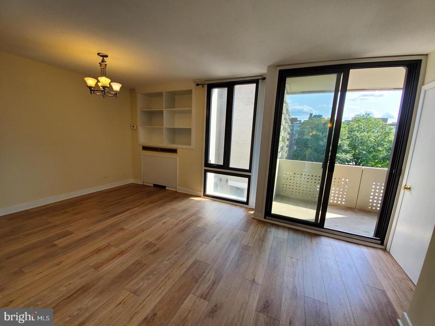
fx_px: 163
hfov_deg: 106.2
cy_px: 163
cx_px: 218
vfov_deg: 89.9
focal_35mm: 13
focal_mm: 1.8
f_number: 2.2
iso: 50
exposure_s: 1/145
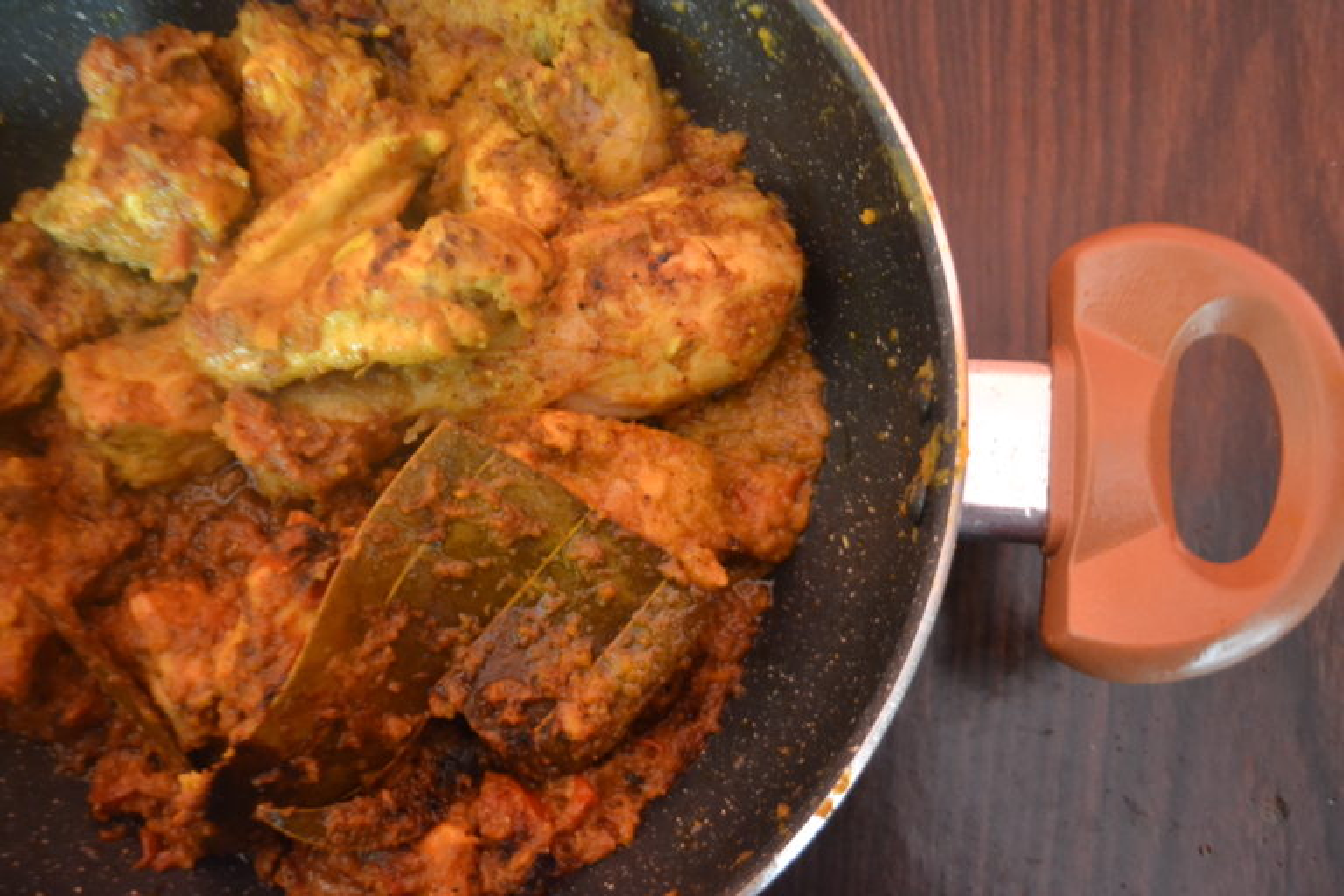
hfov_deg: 49.6
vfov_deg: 34.2
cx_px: 672
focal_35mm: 39
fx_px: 1456
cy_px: 448
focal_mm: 26
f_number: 4.2
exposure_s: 1/40
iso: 3200
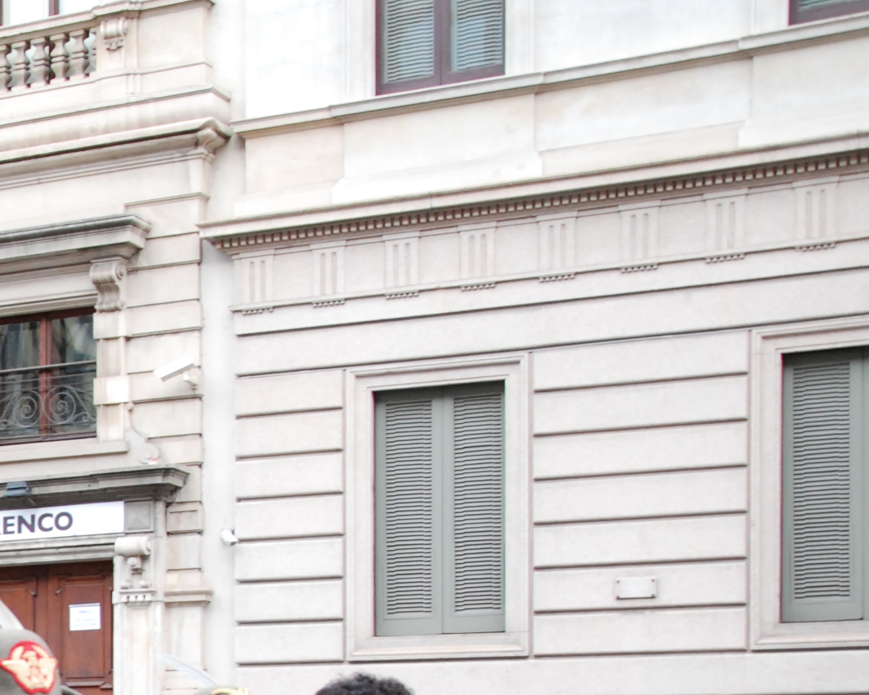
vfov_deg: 16.5
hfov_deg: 19.1
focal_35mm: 90
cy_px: 773
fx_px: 2315
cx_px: -371
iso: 800
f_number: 5.6
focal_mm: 22
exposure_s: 1/125
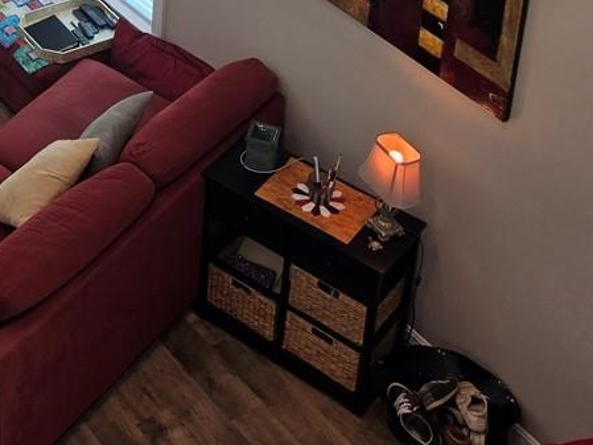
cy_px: -272
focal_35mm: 82
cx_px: -90
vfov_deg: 16.1
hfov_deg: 22.3
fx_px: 1405
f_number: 1.4
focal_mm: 6.5
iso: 32
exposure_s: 1/120
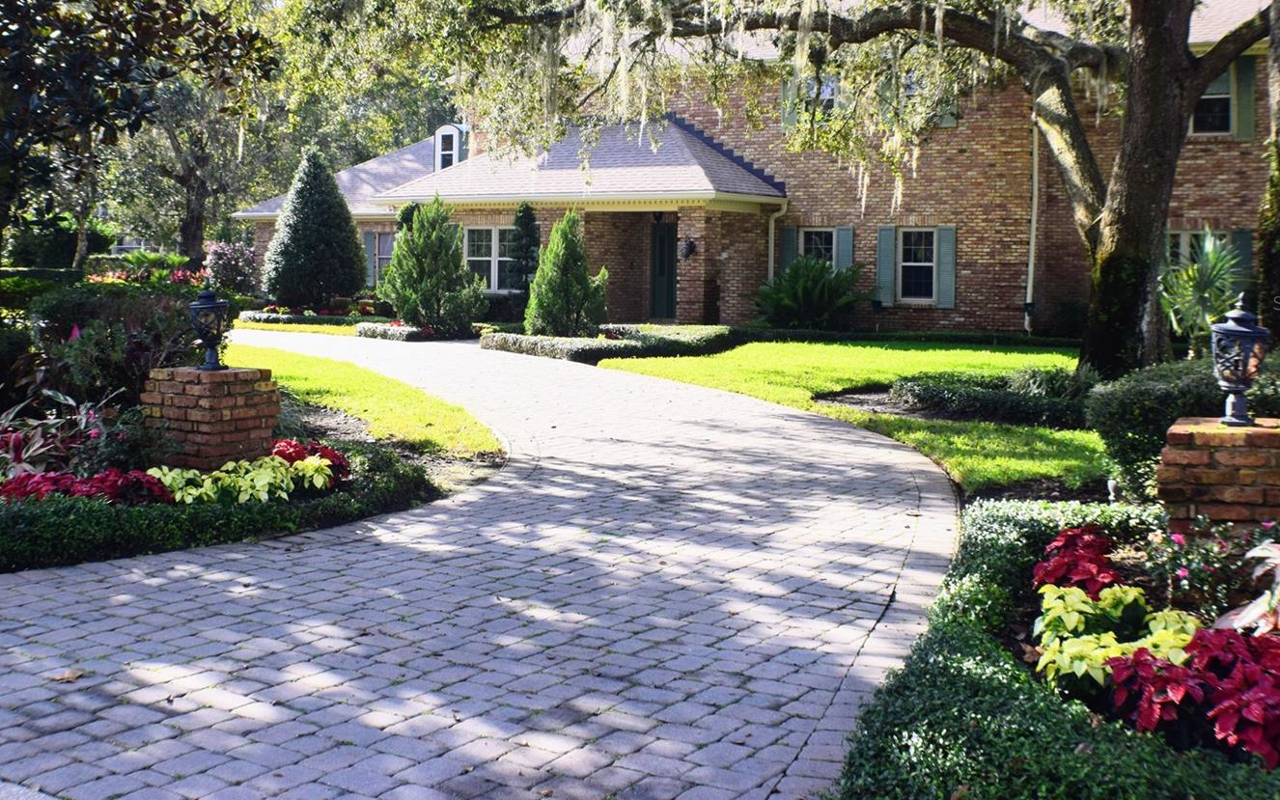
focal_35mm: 59
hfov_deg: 34.5
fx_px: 2058
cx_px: 587
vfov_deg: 22.0
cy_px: 303
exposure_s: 1/320
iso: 400
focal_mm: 32
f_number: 10
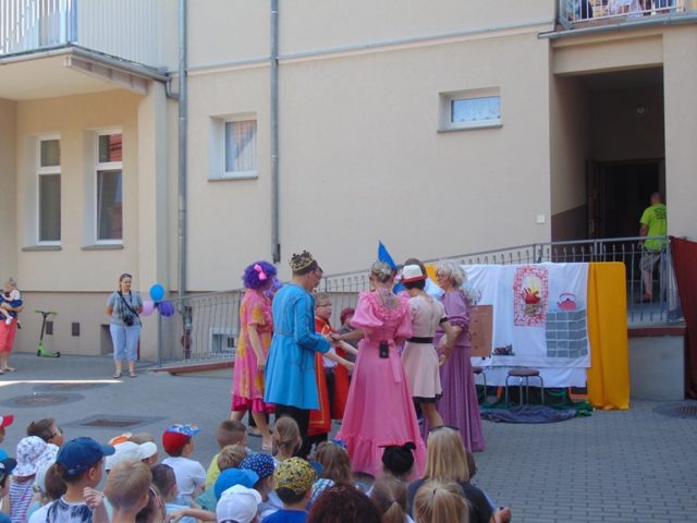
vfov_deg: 34.3
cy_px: 262
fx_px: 846
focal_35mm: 42
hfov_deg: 44.8
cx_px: 348
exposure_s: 1/200
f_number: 3.3
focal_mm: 7.6
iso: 80
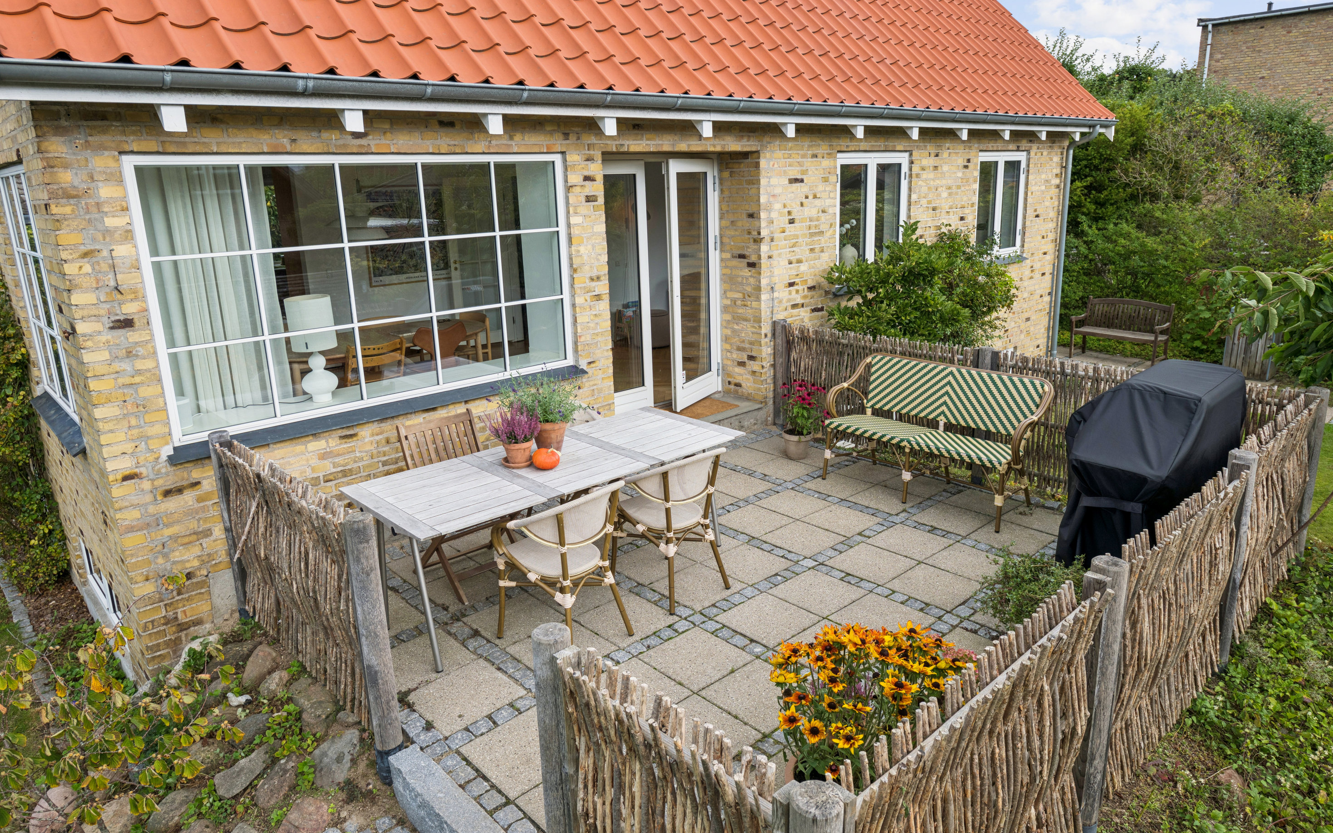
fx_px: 836
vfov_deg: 53.0
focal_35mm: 23
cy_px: 406
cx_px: 671
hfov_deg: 77.2
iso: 160
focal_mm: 22
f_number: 6.3
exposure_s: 1/320
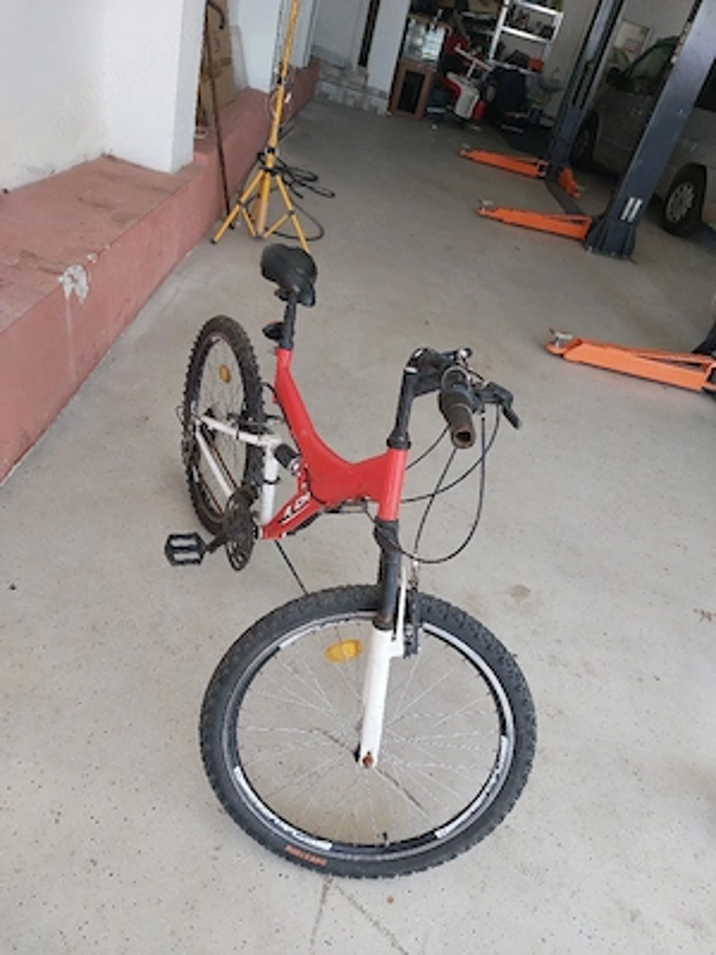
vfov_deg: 71.6
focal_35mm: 24
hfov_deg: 56.8
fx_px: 662
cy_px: 478
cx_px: 358
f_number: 1.8
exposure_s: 1/100
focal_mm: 5.23
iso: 80
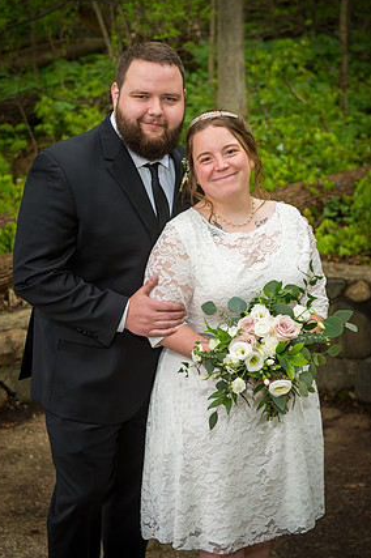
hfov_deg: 23.0
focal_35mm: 59
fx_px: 913
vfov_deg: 34.0
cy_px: 277
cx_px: 178
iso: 400
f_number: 4
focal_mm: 56
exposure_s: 1/250
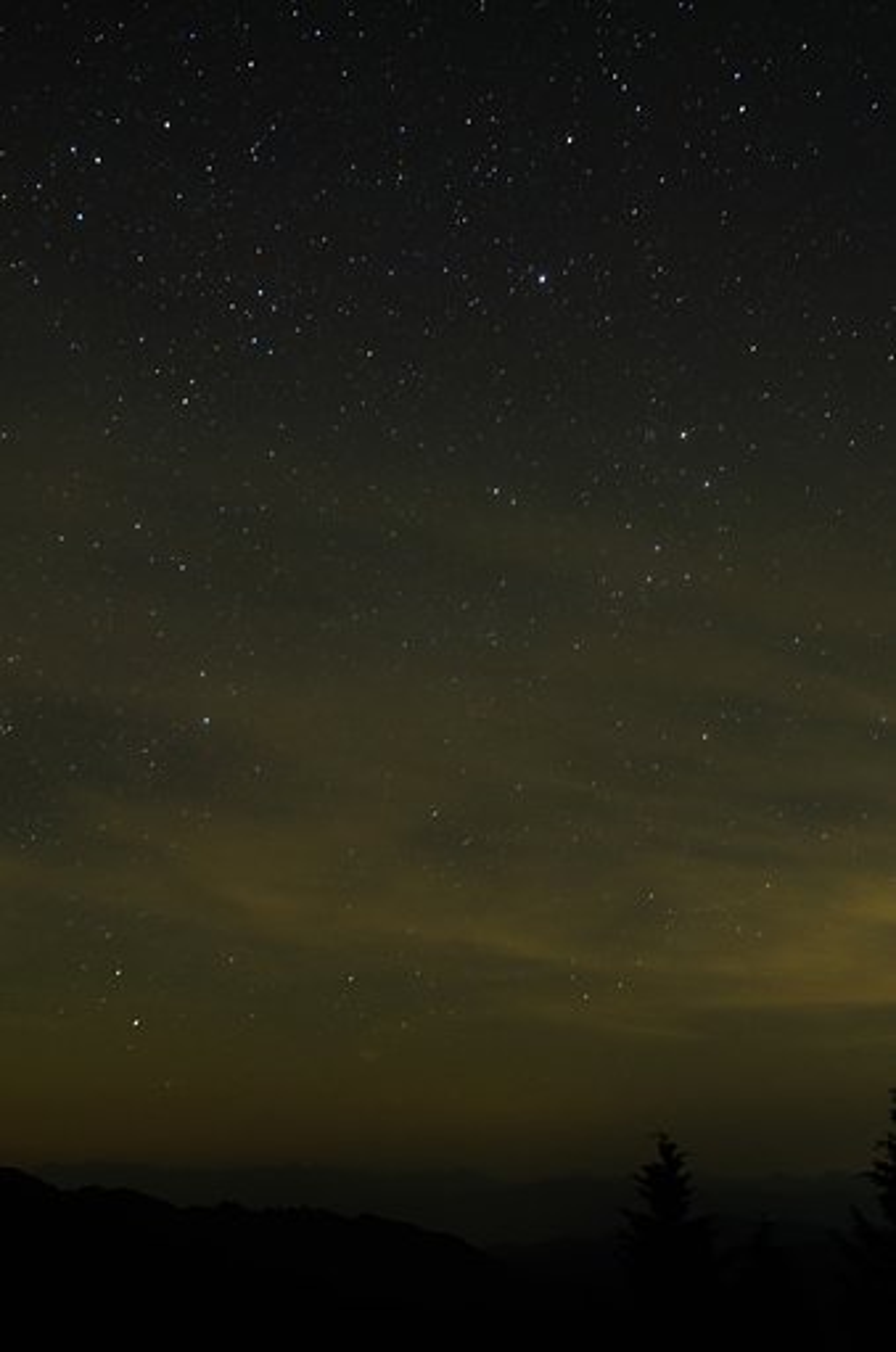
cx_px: 448
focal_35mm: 36
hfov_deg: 36.7
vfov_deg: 53.2
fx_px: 1350
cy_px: 676
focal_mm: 24
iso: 1600
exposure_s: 30
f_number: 2
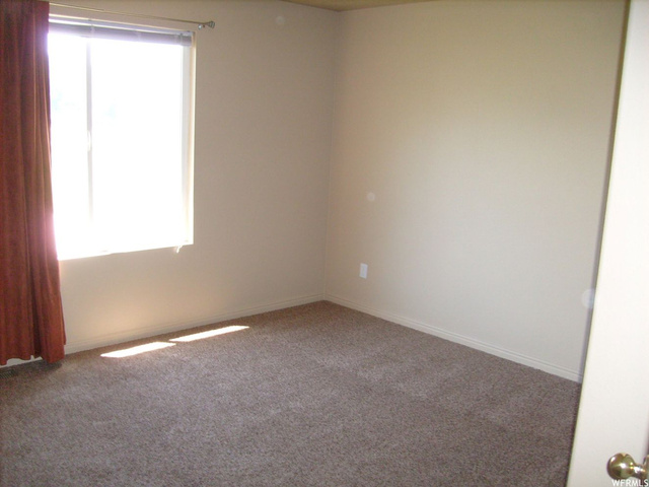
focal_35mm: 35
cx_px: 324
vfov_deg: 40.7
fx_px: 656
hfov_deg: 52.6
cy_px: 244
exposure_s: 1/45
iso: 100
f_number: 2.8
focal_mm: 5.8
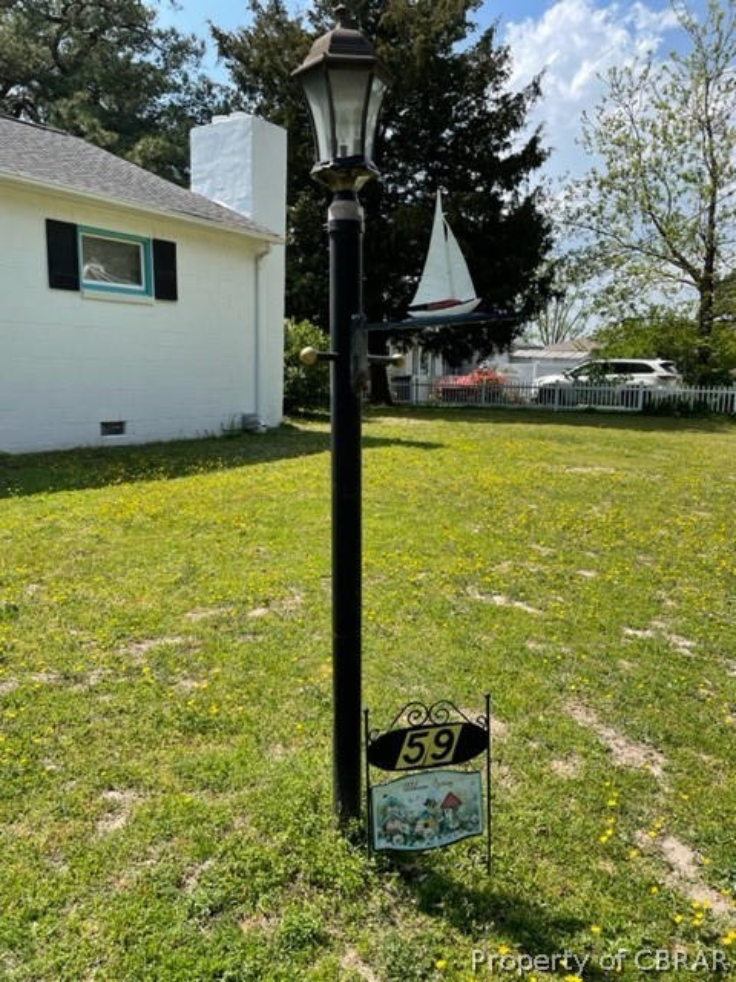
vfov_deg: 67.3
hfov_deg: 53.1
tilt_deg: -8.6
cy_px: 491
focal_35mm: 26
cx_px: 368
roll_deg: -1.5
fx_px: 737
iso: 32
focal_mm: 4.2
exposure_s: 1/2174
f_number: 1.6
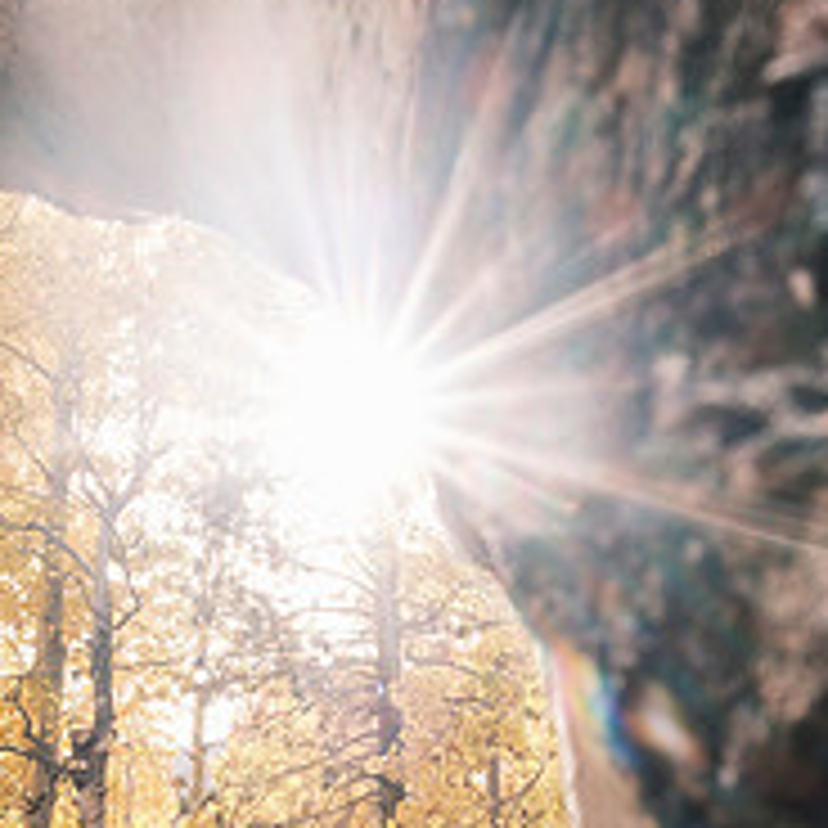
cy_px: 837
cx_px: 405
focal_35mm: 56
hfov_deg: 30.6
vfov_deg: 28.6
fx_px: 1515
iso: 160
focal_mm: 18
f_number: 11
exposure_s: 1/30
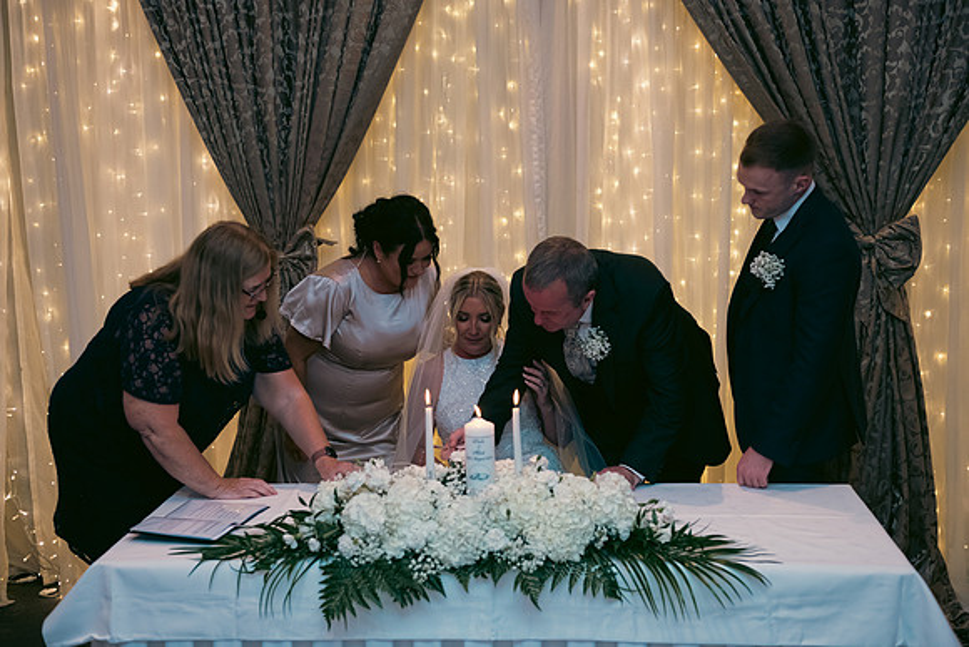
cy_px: 324
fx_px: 1292
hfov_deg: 41.1
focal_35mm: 48
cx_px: 484
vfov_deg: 28.1
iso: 800
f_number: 3.5
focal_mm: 48
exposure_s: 1/160
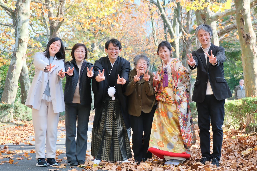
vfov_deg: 13.0
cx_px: 128
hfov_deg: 19.5
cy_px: 86
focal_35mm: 105
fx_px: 750
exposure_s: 1/125
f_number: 5.6
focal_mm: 70
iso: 800
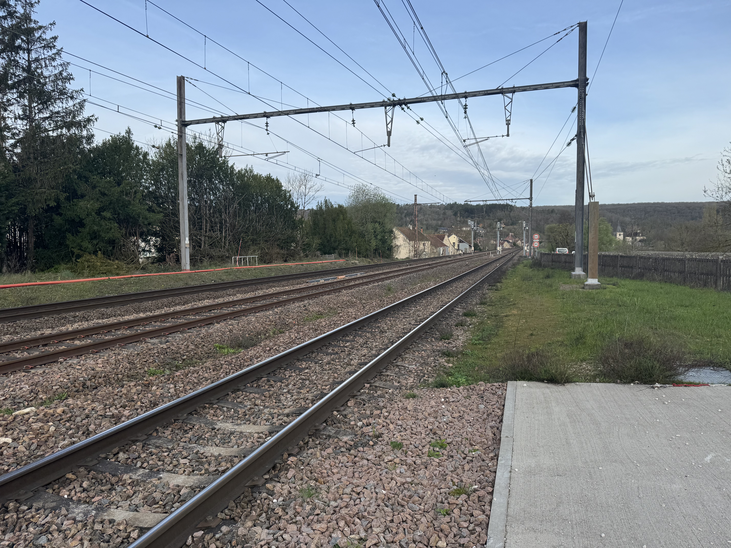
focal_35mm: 24
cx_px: 366
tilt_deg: -2.7
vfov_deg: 56.8
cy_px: 274
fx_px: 507
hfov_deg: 71.6
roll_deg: +0.6
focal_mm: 6.86
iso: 80
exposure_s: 1/1560
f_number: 1.78
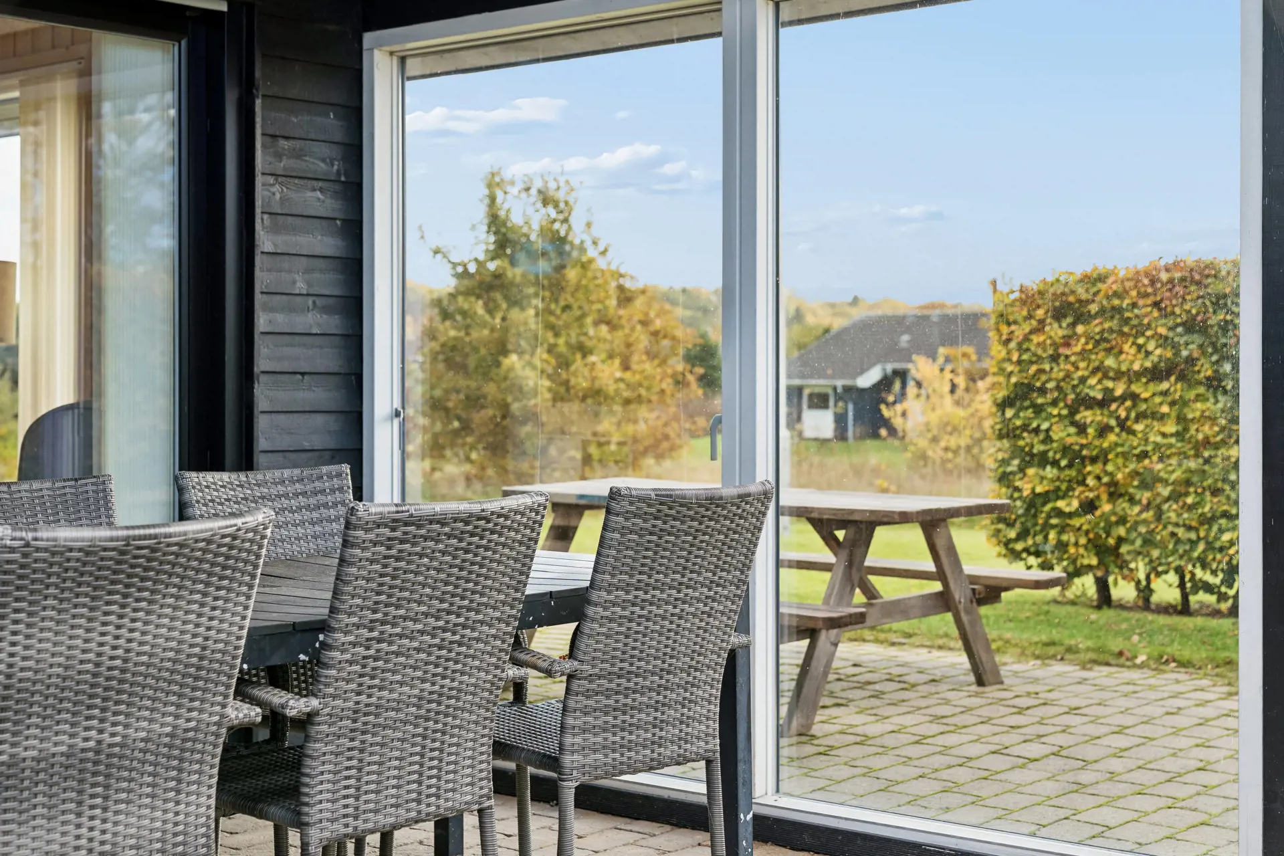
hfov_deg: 38.2
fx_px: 1855
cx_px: 642
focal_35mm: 52
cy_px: 428
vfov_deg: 26.0
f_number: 4
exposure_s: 1/640
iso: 400
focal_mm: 52
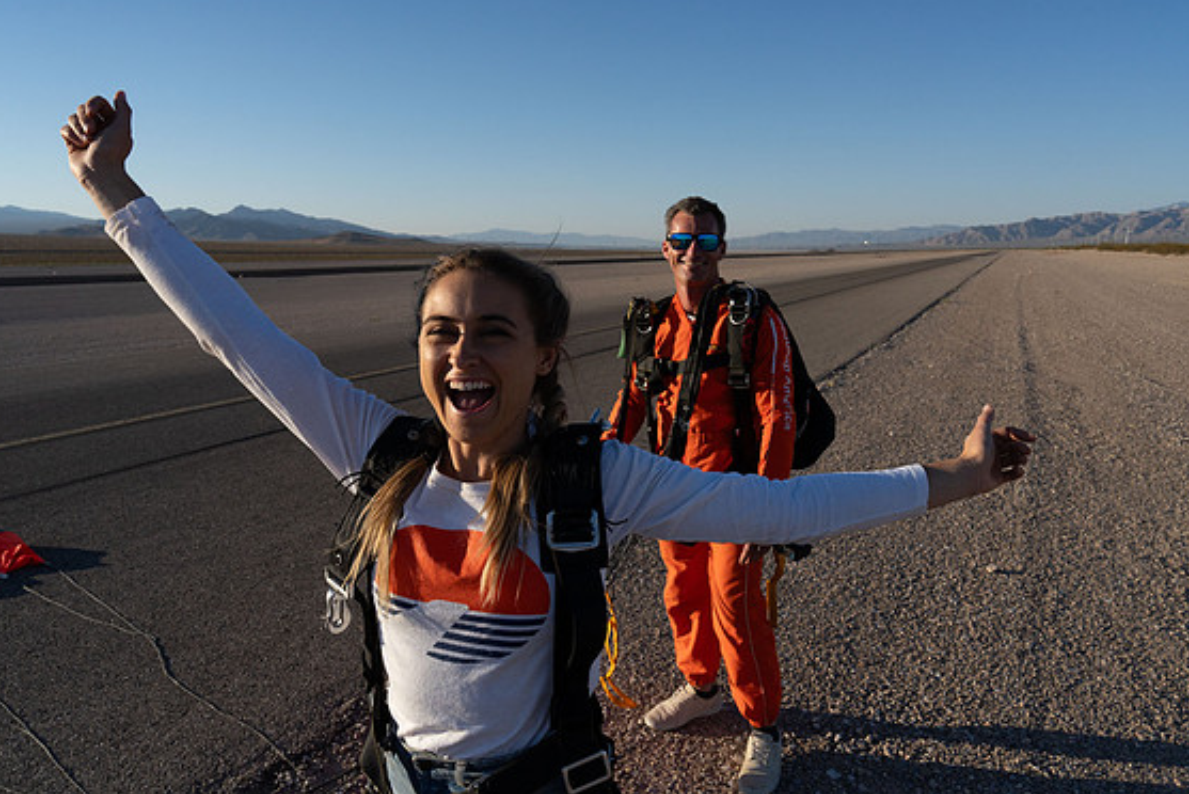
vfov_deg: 51.3
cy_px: 390
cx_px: 606
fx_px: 826
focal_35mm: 25
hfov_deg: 71.5
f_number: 9
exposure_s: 1/2000
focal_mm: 24
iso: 800
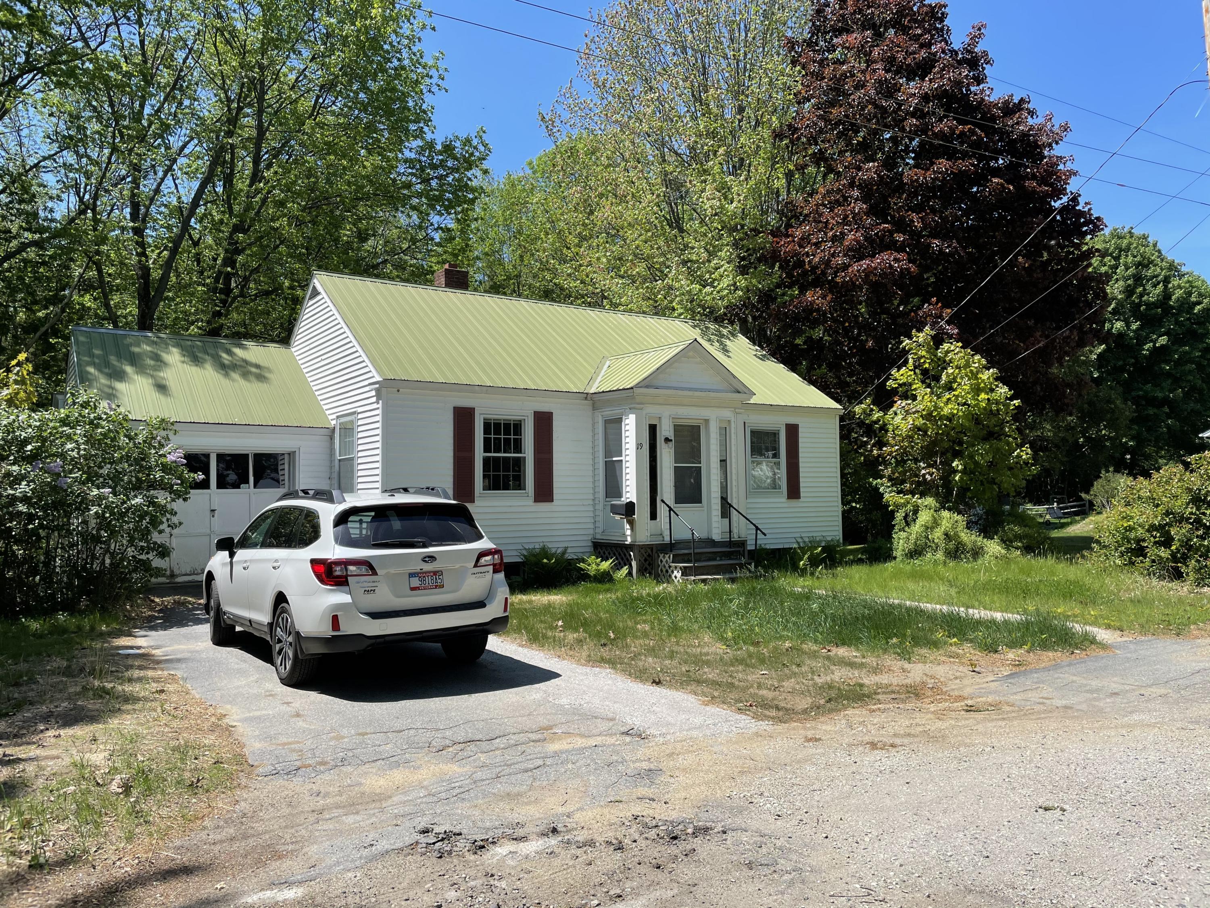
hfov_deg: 67.3
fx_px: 909
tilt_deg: +3.2
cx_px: 605
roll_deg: +0.7
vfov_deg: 53.1
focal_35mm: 26
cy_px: 454
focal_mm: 4.2
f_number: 1.6
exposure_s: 1/2747
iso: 32
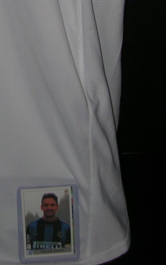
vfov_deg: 18.7
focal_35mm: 102
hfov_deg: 12.5
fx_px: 738
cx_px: -44
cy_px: -96
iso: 50
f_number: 2.9
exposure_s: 1/60.1
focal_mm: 5.7
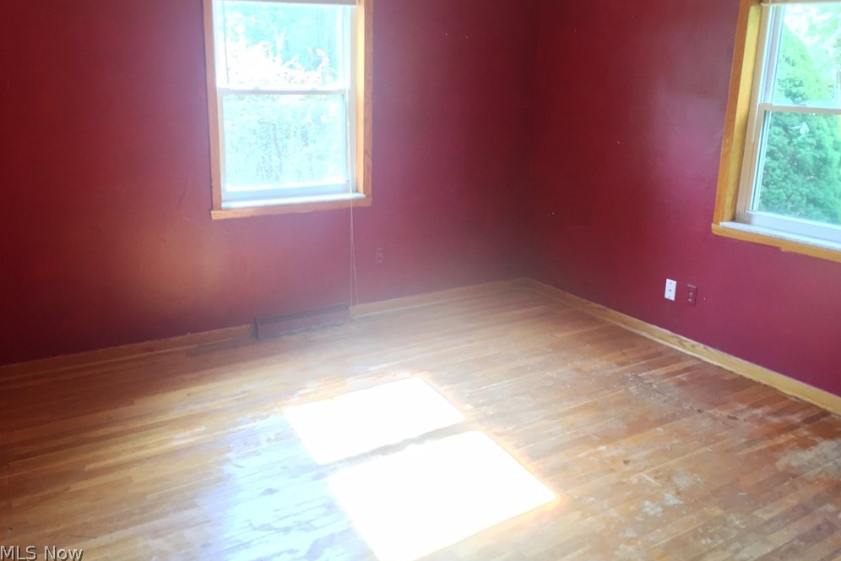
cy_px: 242
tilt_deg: -14.0
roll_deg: -2.0
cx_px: 427
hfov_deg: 60.3
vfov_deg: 42.2
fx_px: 724
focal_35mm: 31
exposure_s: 1/30
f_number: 2.2
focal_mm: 4.15
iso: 80
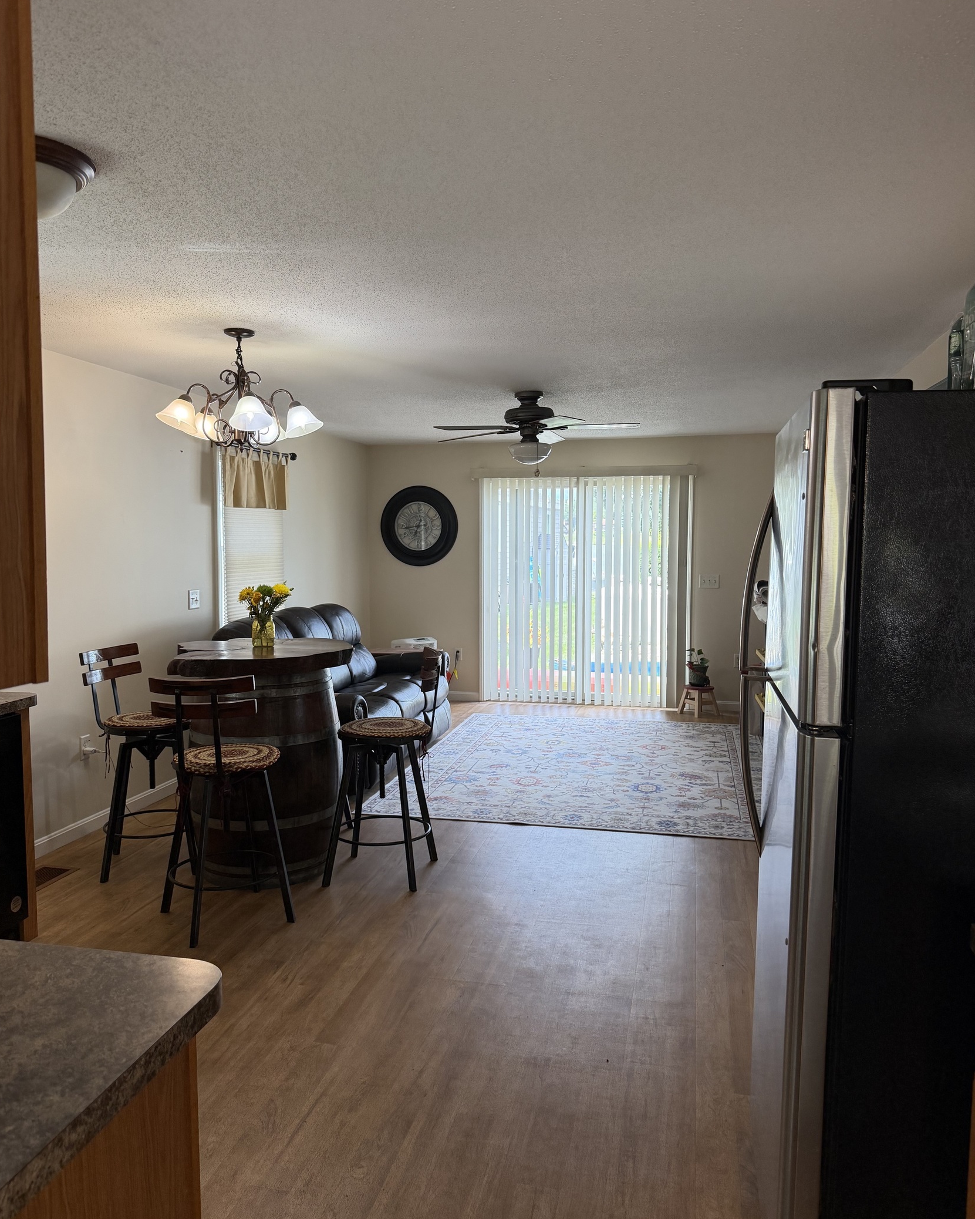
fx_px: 938
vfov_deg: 66.0
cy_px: 612
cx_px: 471
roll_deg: +0.1
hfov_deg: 54.9
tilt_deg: -5.2
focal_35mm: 26
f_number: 1.78
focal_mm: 6.76
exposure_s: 1/175
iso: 200
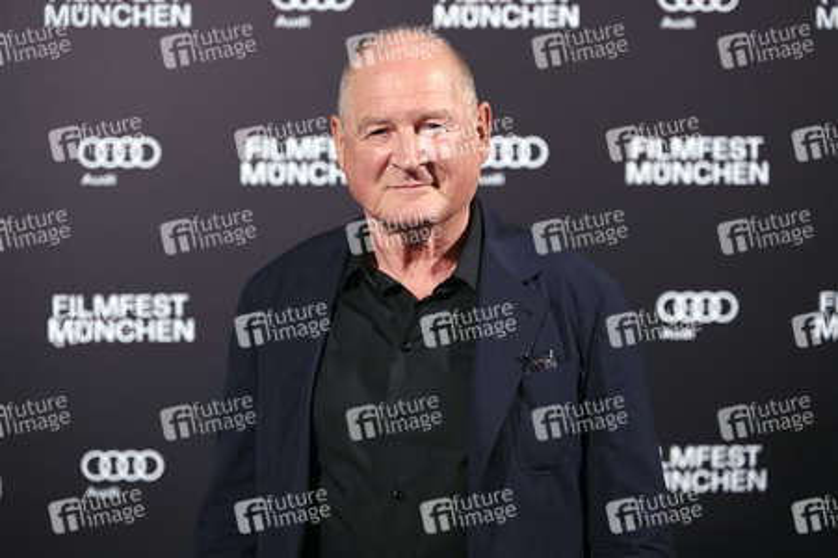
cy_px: 279
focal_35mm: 75
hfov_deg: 27.0
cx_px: 419
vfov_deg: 18.2
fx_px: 1745
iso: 1000
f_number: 2.8
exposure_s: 1/125
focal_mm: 75
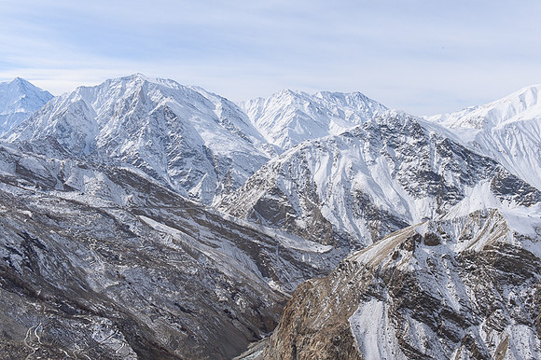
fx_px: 601
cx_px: 270
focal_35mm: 40
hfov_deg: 48.5
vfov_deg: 33.4
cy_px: 180
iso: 500
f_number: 14
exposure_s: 1/1250
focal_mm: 40
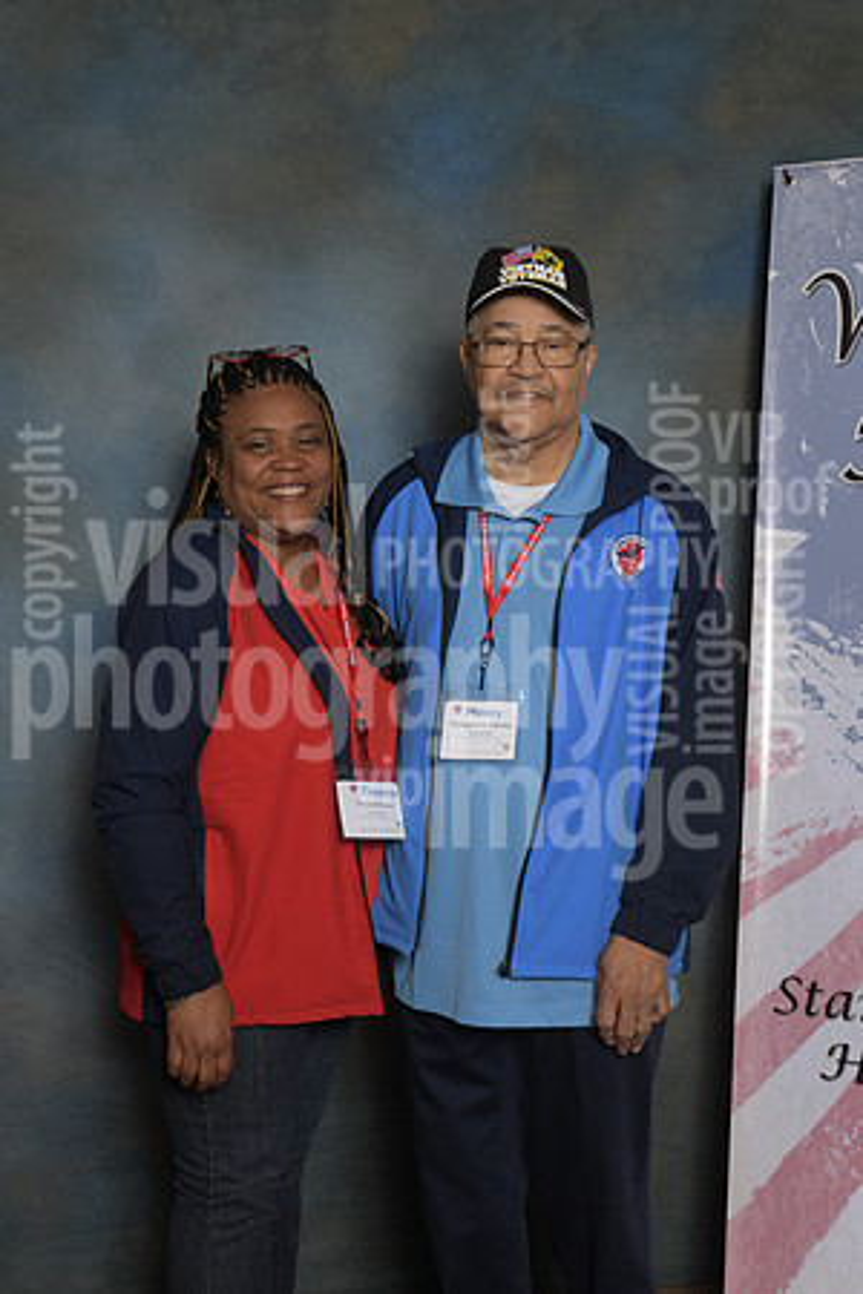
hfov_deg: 23.8
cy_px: 647
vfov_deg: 35.1
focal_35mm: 57
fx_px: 2049
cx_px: 432
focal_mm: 48
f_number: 10
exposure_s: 1/160
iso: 640
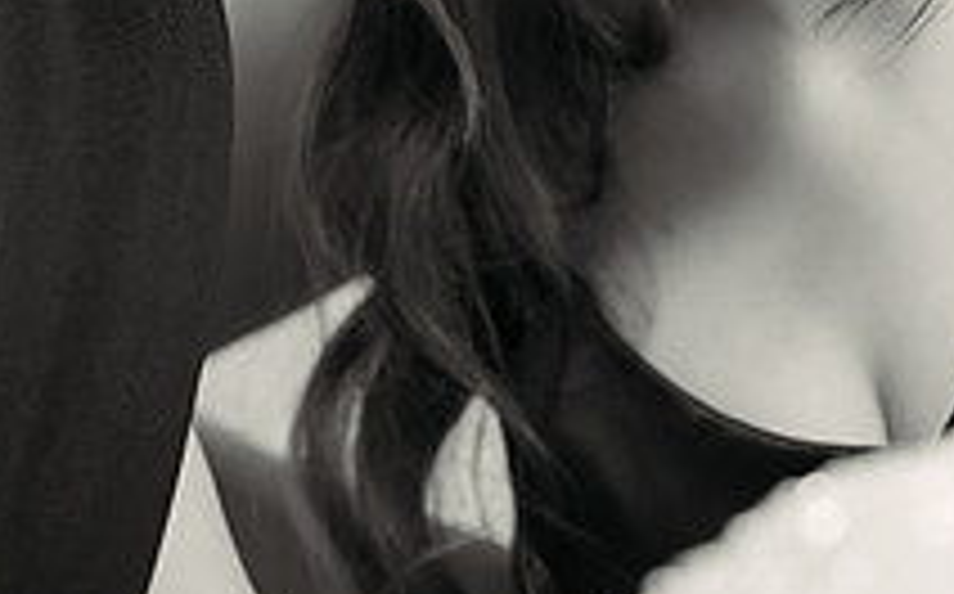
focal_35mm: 237
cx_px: 666
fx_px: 6155
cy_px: -18
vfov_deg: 5.5
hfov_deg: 8.9
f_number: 2.8
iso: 3200
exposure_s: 1/250
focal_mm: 85
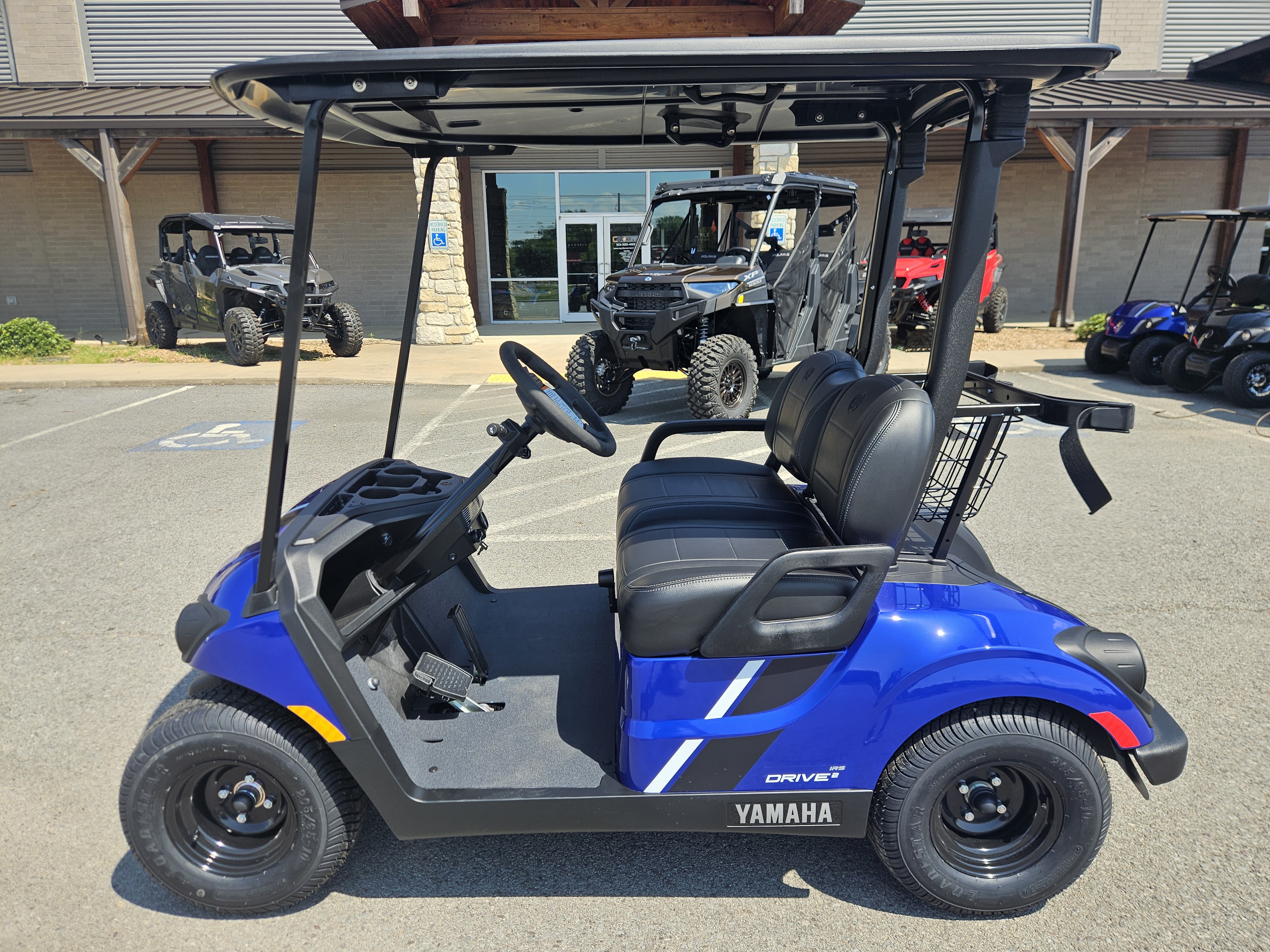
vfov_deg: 58.9
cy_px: 476
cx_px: 635
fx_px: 844
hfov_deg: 73.9
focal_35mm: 23
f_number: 1.8
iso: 25
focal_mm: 5.4
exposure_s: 1/1073
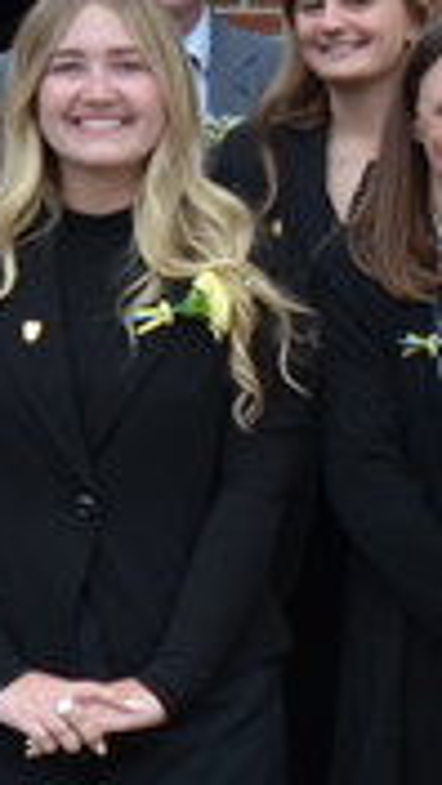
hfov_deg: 8.3
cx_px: 978
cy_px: 381
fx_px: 2855
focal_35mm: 137
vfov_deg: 15.7
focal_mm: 15
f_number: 5.6
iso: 200
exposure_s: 1/250
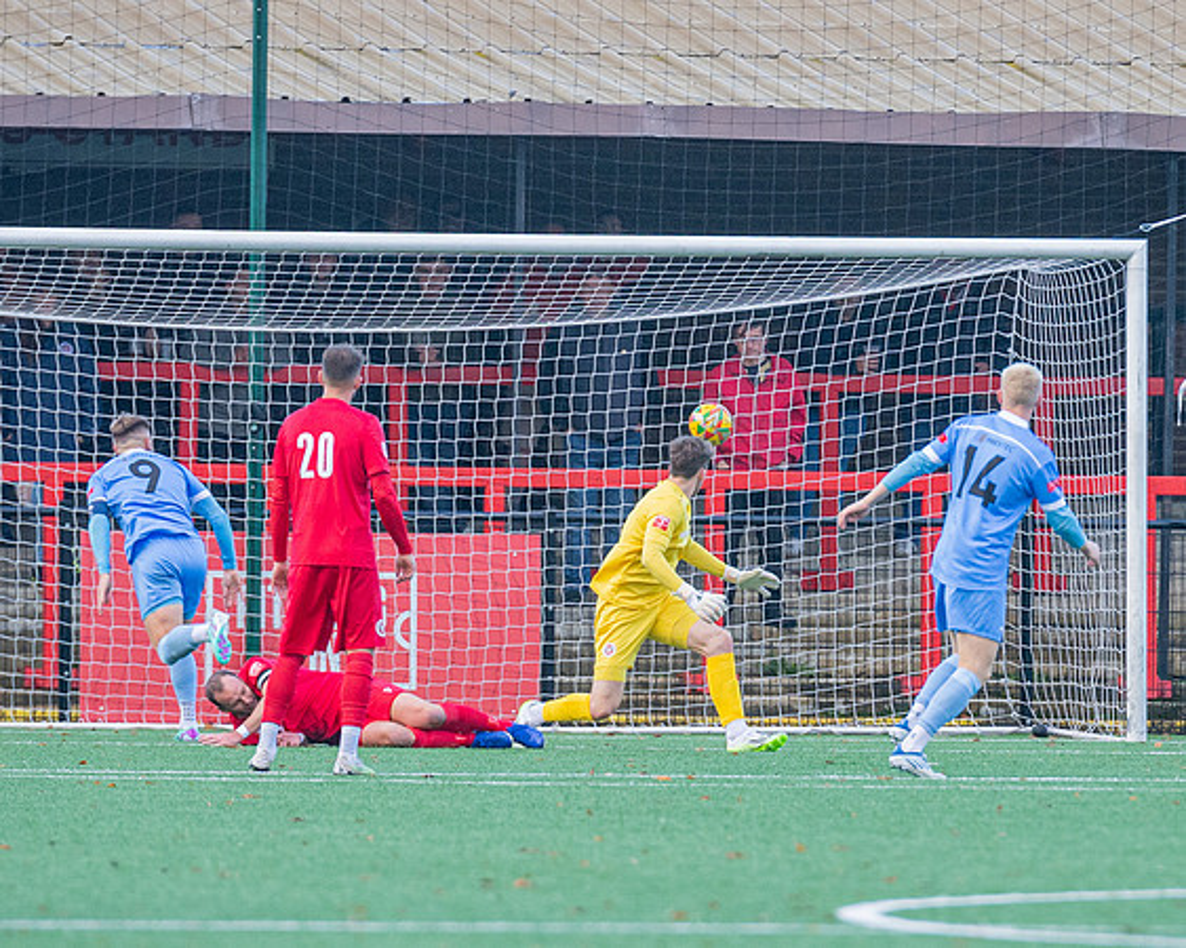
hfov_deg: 3.2
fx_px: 21434
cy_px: 397
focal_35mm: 611
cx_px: 664
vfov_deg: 2.5
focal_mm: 300
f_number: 4
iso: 2000
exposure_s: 1/1000
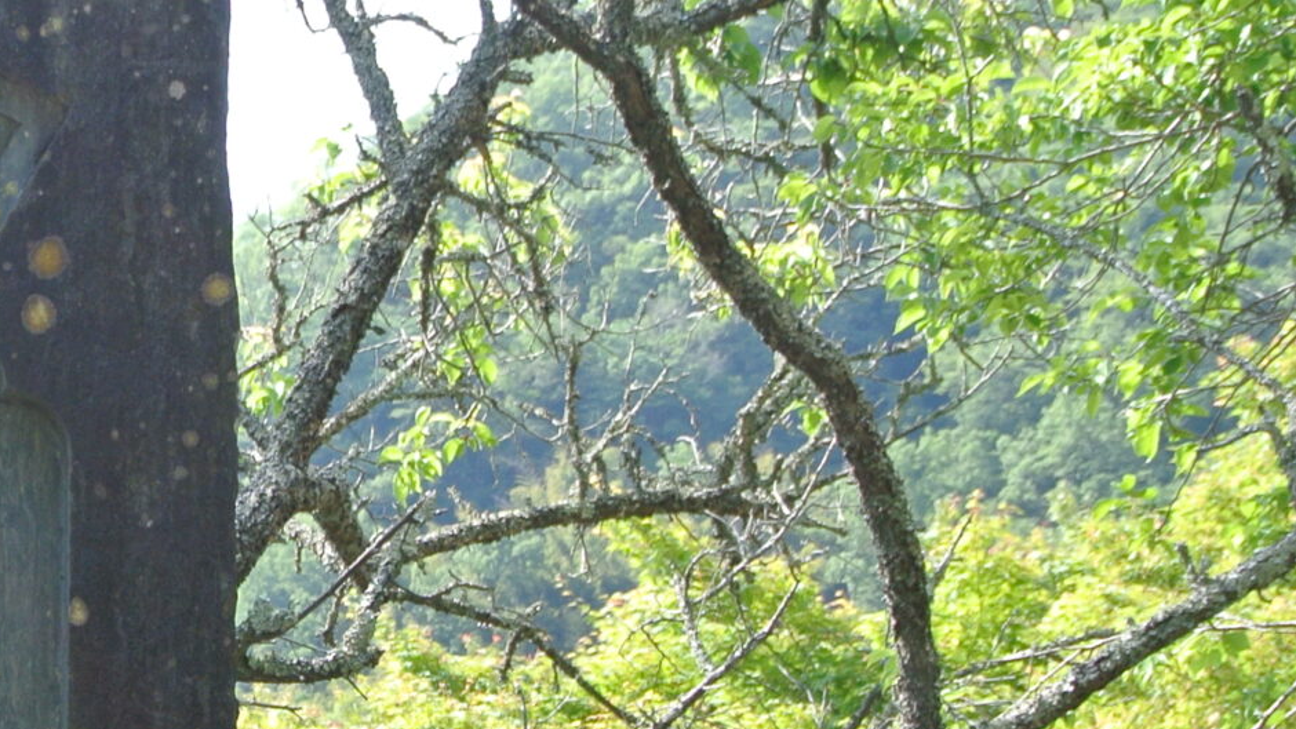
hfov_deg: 20.1
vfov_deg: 11.8
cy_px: 894
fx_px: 3437
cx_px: -247
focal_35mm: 100
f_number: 5.6
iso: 200
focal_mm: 13
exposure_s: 1/160
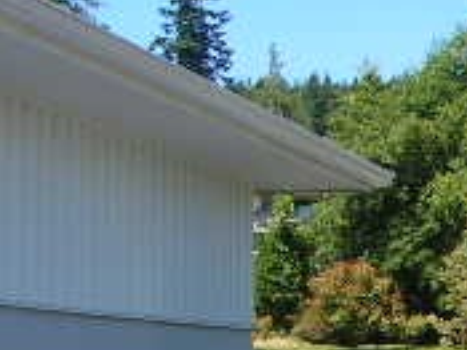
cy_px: 289
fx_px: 1874
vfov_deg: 10.6
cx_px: 763
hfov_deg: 13.2
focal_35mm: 139
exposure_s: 1/200
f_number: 5.6
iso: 50
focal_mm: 5.8
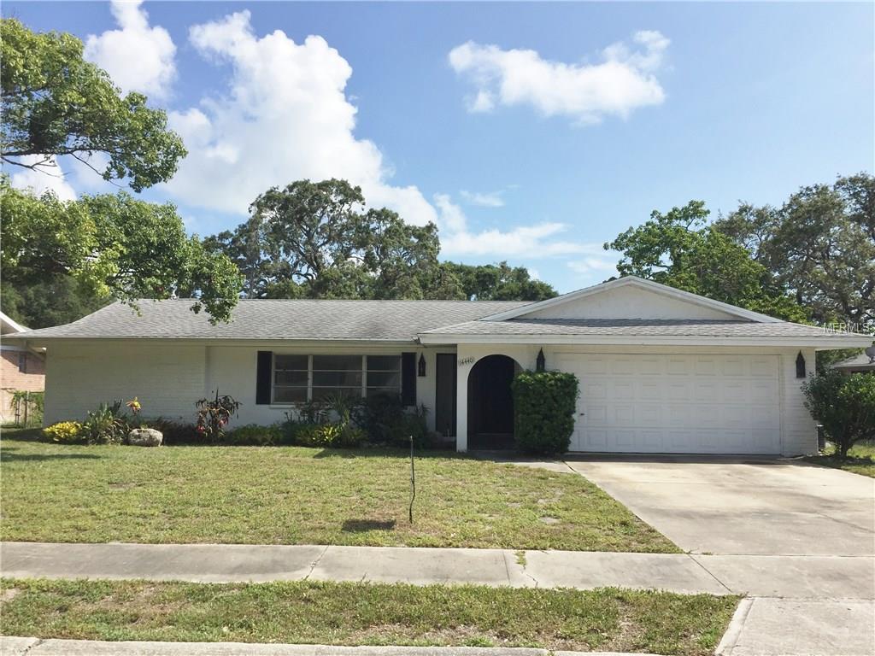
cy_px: 328
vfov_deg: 48.2
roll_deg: -1.4
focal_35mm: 29
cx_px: 438
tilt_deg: +3.8
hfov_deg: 61.7
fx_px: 733
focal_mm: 4.15
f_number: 2.2
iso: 32
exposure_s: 1/2825
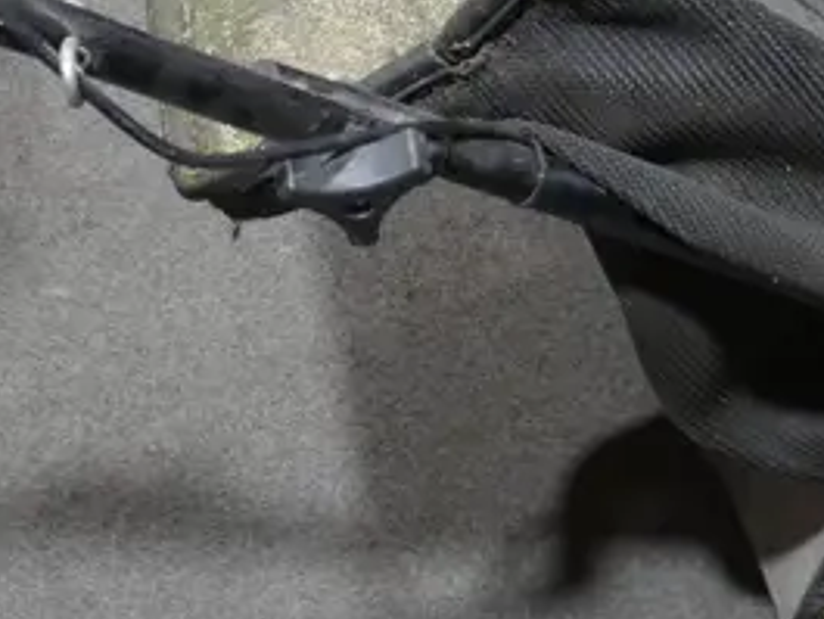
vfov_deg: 13.5
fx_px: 2572
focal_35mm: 108
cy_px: -3
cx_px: 370
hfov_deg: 18.2
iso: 400
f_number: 3.5
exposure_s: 1/60
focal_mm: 14
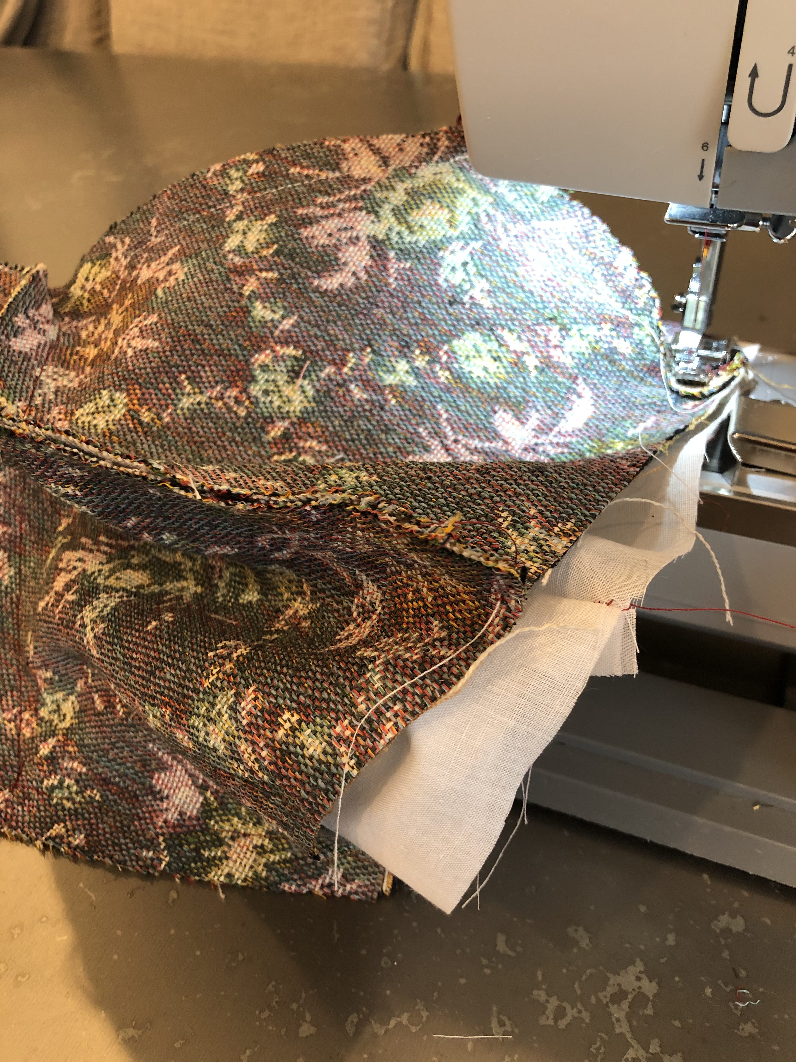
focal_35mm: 28
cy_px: 531
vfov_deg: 63.4
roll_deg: +1.3
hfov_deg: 49.7
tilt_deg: -36.2
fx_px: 858
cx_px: 398
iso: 50
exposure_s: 1/15
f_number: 1.8
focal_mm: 3.99
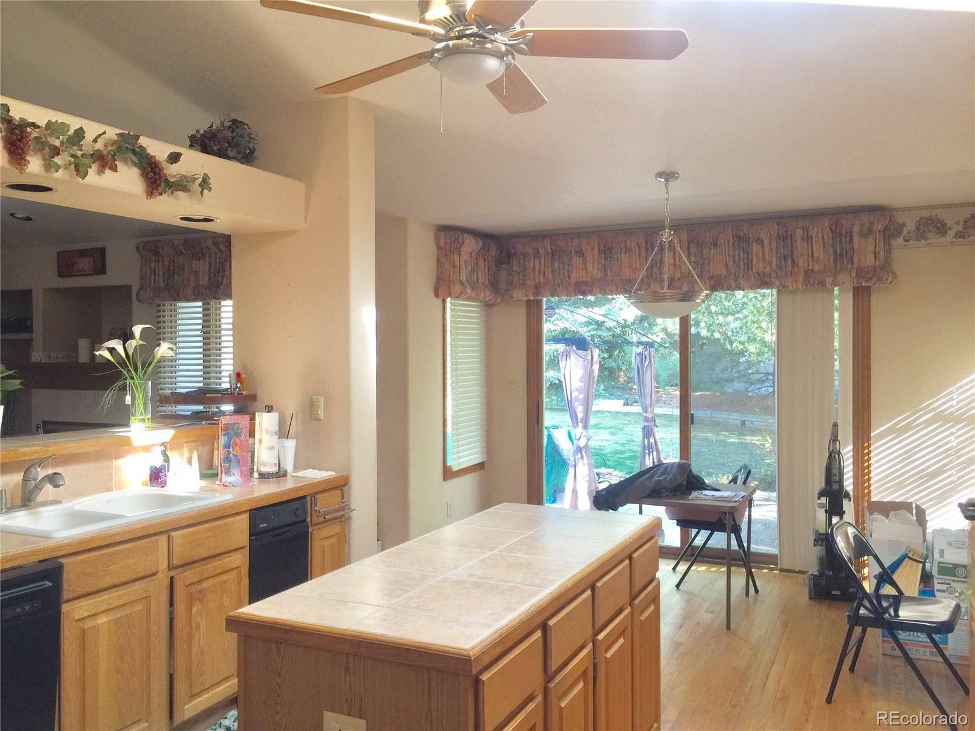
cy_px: 366
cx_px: 488
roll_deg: -0.4
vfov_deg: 48.2
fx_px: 817
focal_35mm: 29
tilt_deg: -1.4
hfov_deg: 61.7
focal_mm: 4.15
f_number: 2.2
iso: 32
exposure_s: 1/30
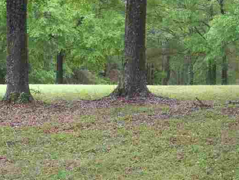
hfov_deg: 20.6
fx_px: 656
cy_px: 160
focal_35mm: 95
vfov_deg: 15.4
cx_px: 132
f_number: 4
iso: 140
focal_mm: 8.7
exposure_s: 1/30
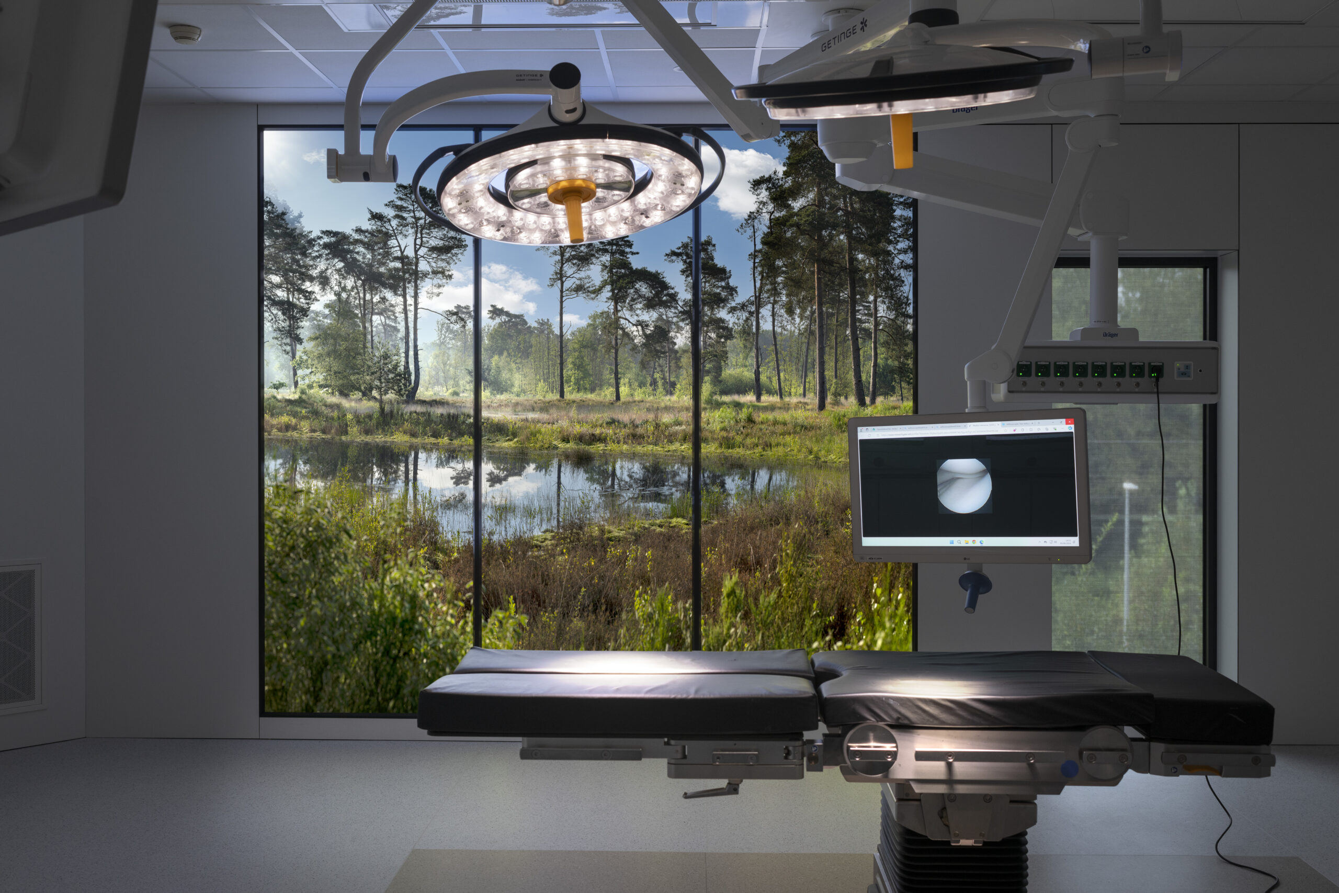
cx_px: 670
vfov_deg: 37.9
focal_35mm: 35
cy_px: 446
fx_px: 1302
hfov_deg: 54.4
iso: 250
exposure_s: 1/20
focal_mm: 35
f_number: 6.3
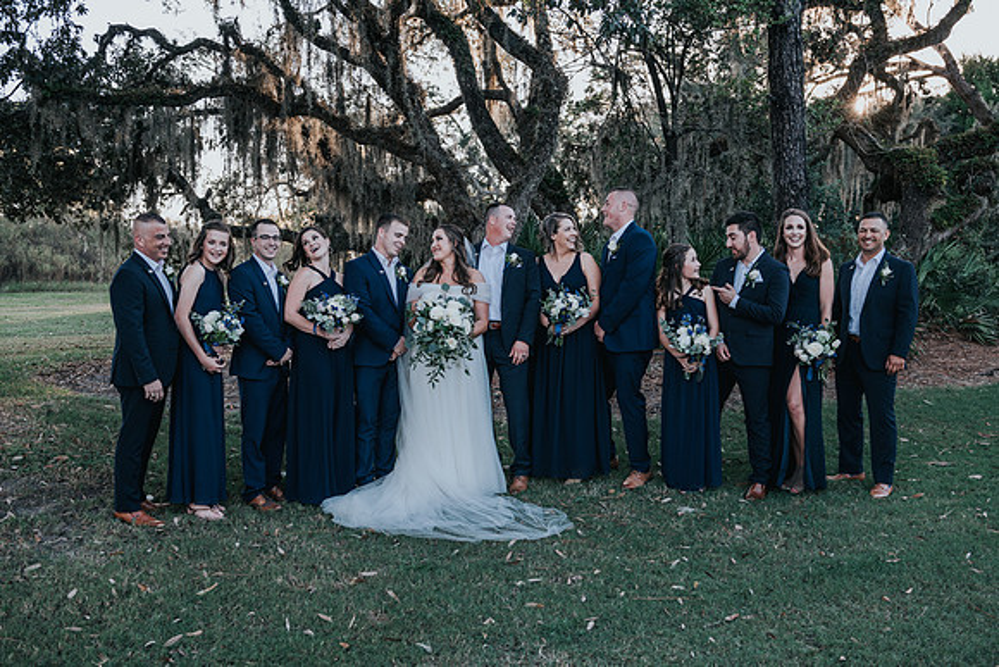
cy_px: 361
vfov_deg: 34.2
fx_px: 1082
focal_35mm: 39
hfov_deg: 49.6
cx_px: 489
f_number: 4.5
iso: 200
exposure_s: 1/200
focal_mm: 36
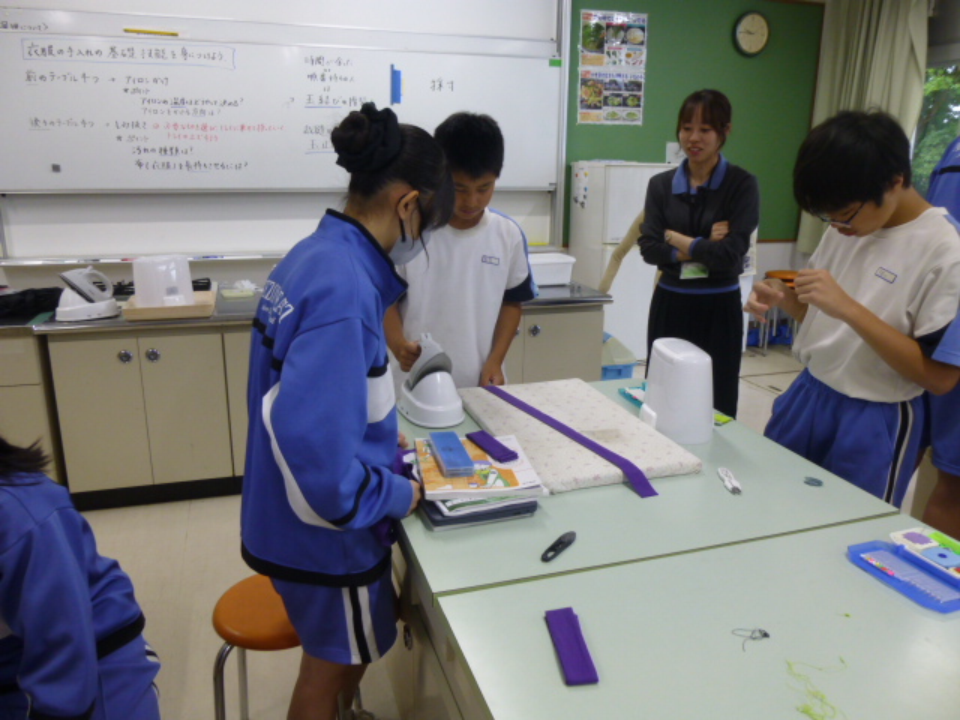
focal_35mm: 26
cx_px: 480
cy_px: 360
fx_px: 721
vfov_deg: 53.1
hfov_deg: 67.3
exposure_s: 1/60
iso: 200
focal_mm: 4.5
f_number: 3.1
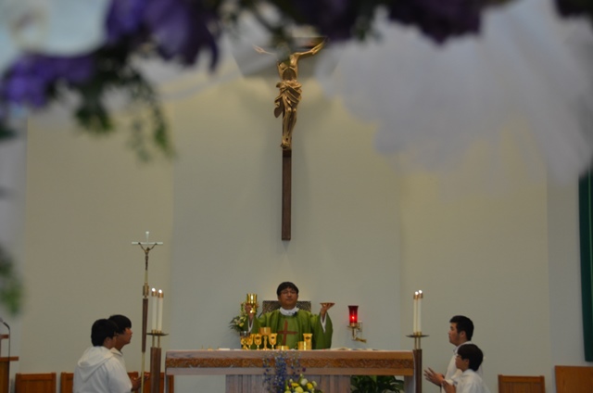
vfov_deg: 14.6
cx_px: 296
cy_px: 196
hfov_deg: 22.0
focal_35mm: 93
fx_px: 1529
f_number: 4.8
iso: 800
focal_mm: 62
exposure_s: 1/60
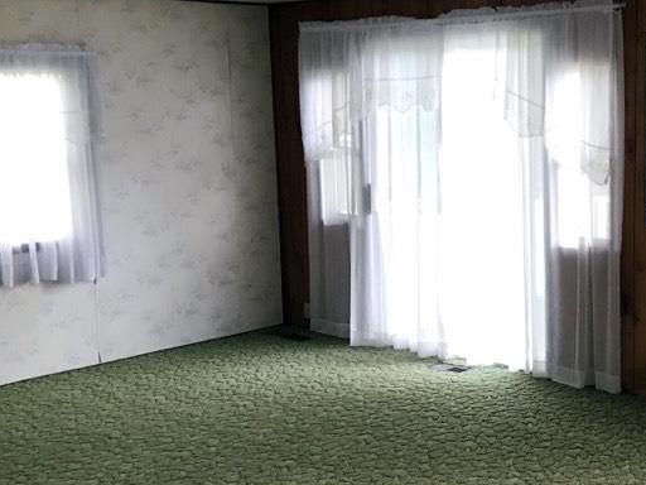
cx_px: 503
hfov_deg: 33.5
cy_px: 253
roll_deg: +0.6
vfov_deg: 26.1
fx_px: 1045
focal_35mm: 56
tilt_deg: -7.6
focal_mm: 3.99
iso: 64
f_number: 1.8
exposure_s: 1/15
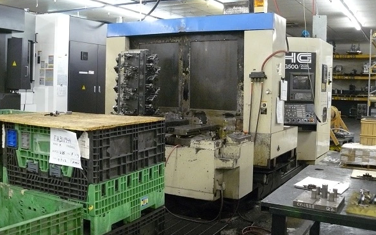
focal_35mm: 39
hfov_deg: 50.4
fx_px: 400
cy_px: 97
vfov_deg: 32.7
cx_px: 188
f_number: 2.8
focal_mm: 6
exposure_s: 1/20
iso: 400
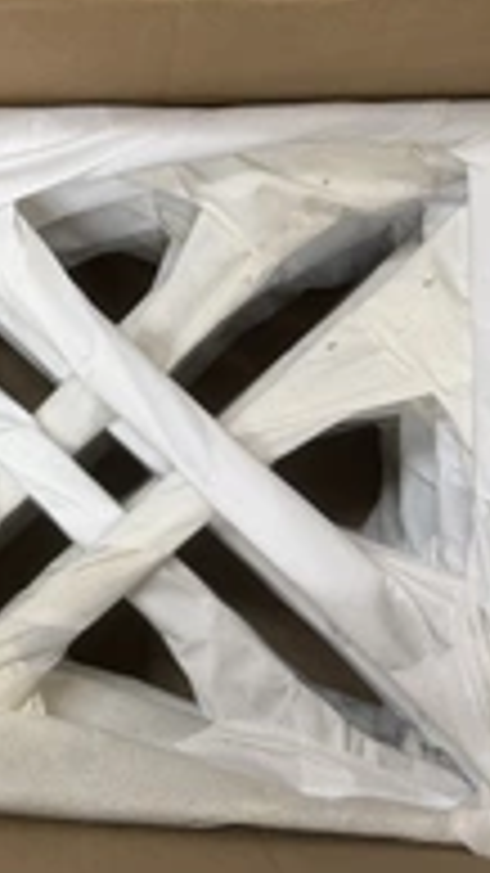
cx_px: -225
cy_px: 418
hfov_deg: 19.6
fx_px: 1248
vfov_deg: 38.5
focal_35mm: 54
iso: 160
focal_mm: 6.76
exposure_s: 1/60
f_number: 1.78
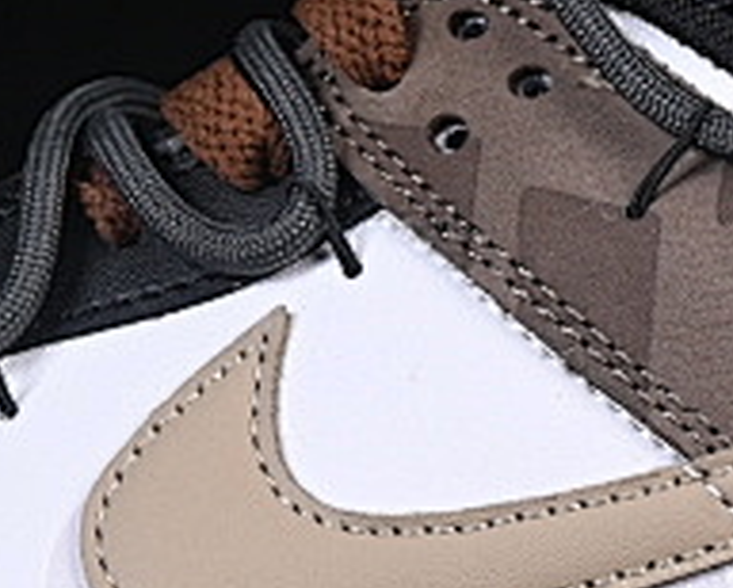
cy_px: 202
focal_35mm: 395
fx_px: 8578
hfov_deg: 4.9
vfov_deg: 3.9
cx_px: 351
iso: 160
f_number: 7.1
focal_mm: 50
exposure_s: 1/80
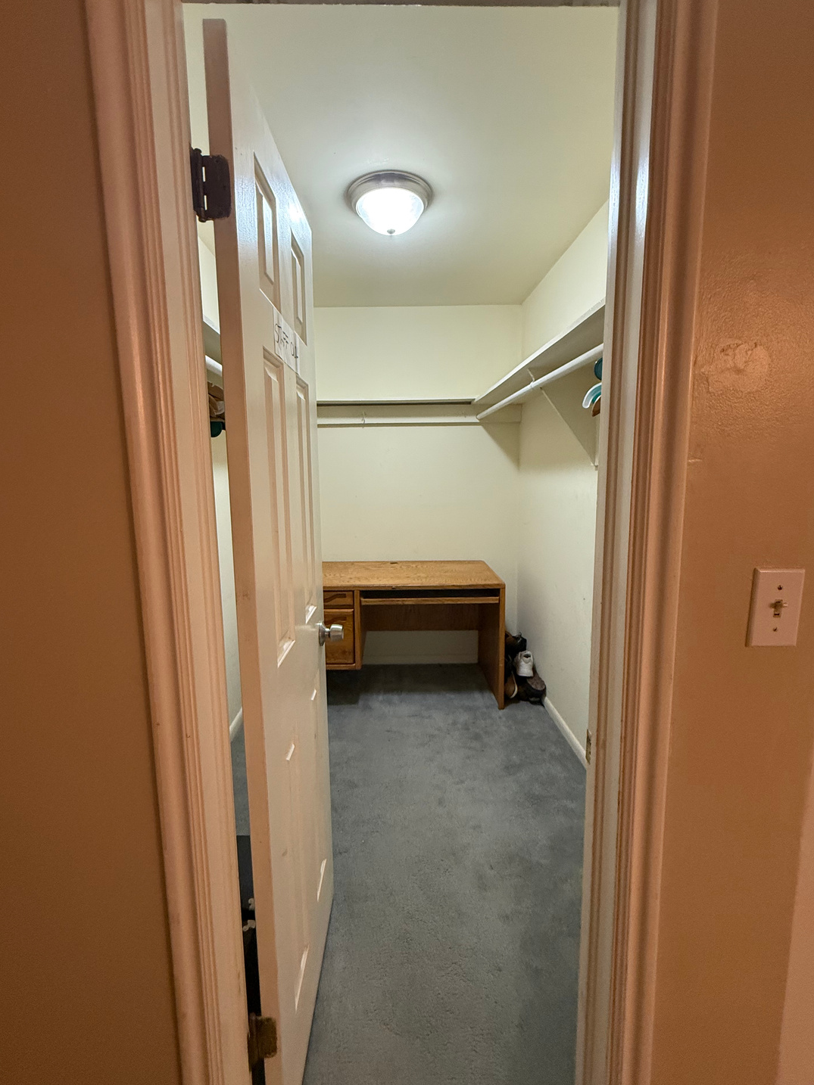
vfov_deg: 98.2
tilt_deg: -4.2
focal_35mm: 15
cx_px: 399
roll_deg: -1.0
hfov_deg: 81.7
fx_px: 470
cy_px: 527
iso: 320
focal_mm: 2.22
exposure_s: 1/60
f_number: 2.2
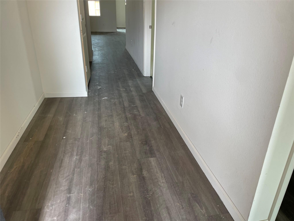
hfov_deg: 67.3
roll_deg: -1.6
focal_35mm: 26
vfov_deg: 53.1
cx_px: 147
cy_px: 110
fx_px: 221
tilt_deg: -24.7
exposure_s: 1/121
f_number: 1.6
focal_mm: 4.2
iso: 80
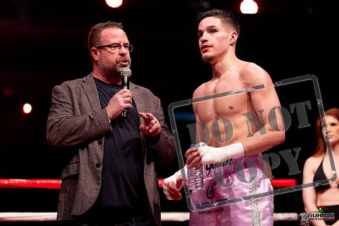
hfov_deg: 19.1
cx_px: 170
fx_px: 1008
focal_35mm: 107
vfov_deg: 12.8
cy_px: 113
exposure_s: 1/1000
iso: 4000
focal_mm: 107
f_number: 2.5
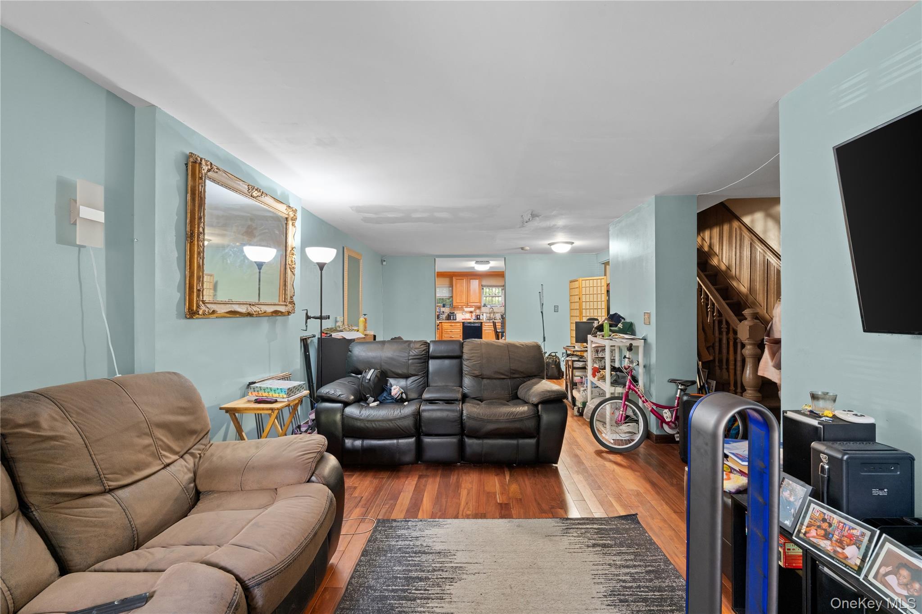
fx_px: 359
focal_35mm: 14
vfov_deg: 81.2
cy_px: 307
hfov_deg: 104.3
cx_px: 461
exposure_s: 1
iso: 640
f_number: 10
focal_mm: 14
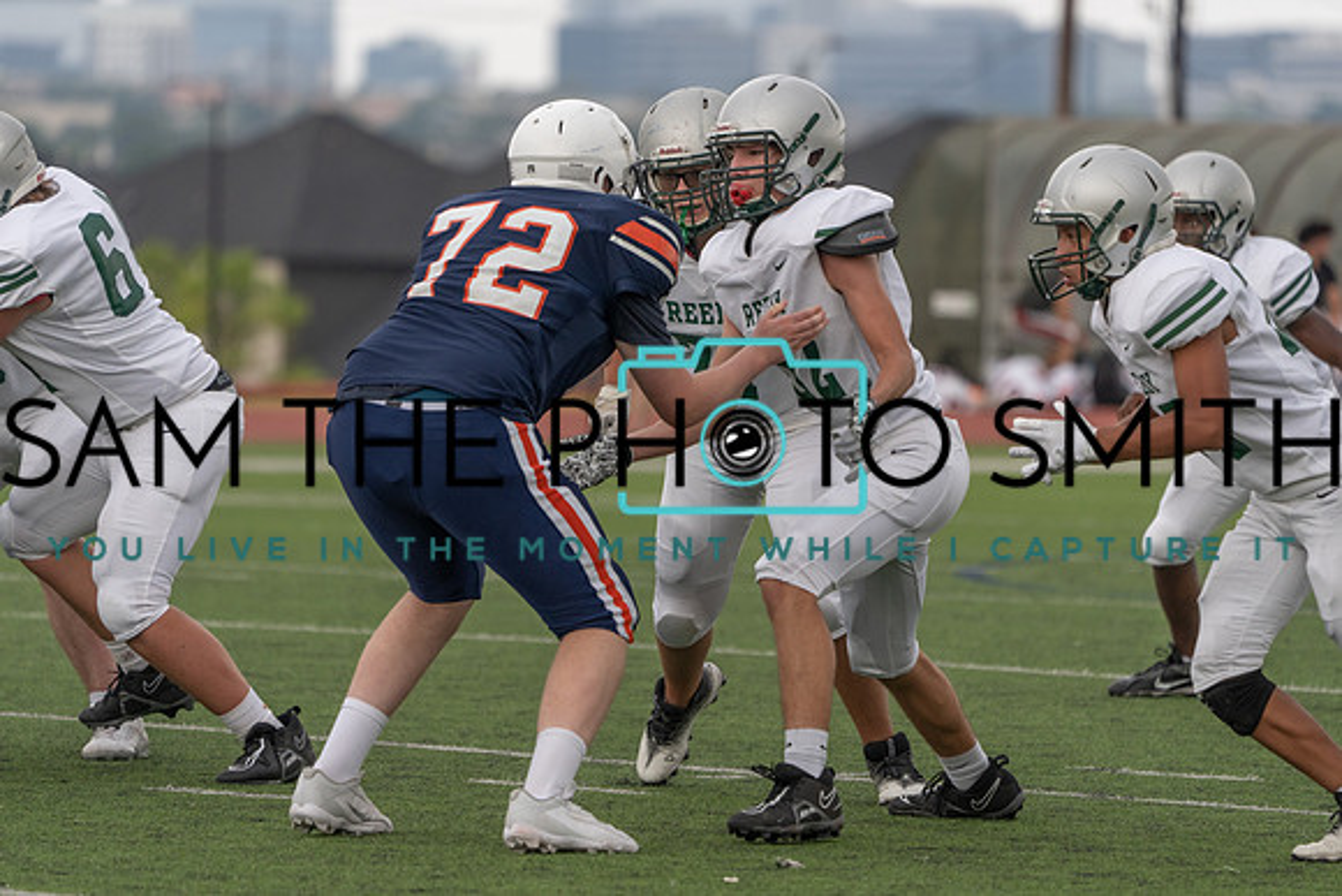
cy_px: 448
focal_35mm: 330
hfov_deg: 6.2
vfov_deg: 4.2
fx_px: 12304
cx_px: 671
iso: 800
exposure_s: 1/1000
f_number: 5.6
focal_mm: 330
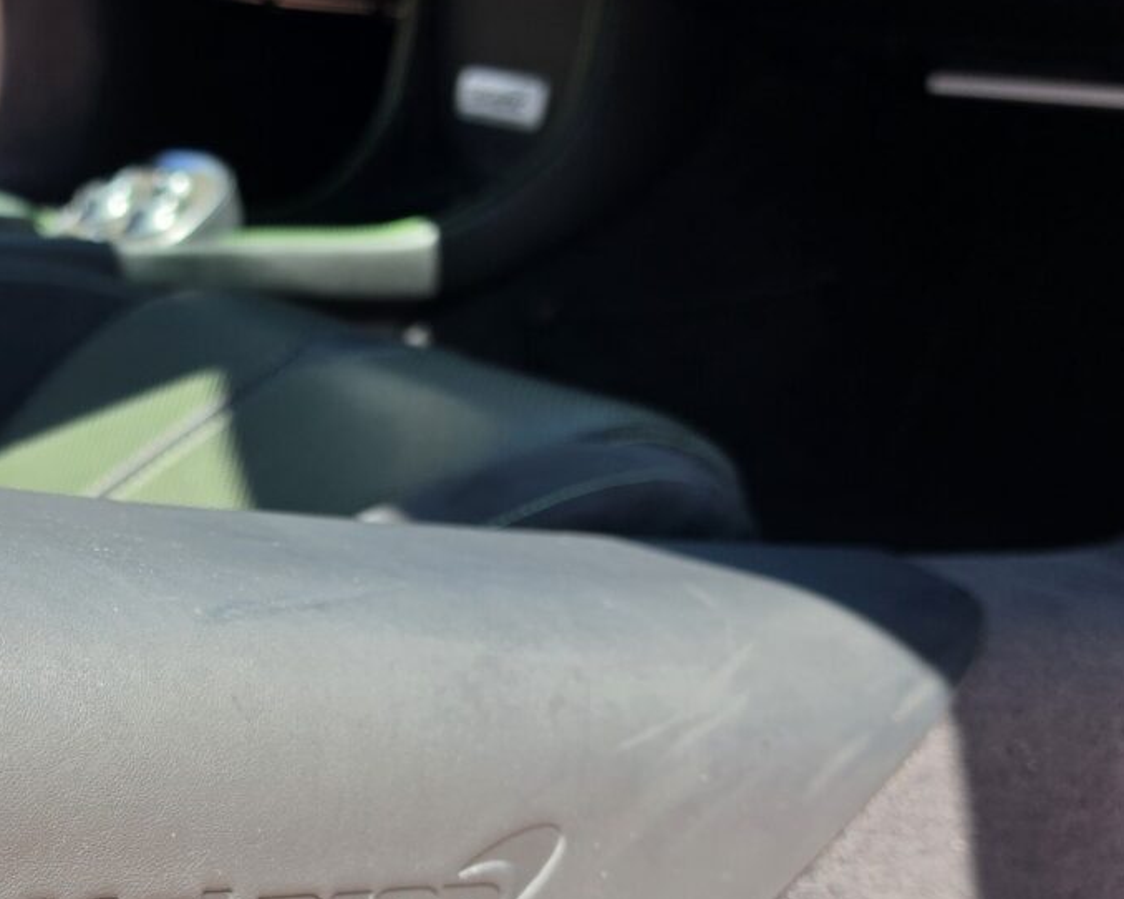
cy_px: 683
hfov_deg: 33.6
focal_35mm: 53
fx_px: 1763
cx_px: 126
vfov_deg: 28.2
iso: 64
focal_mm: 6.5
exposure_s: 1/1839
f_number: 1.4
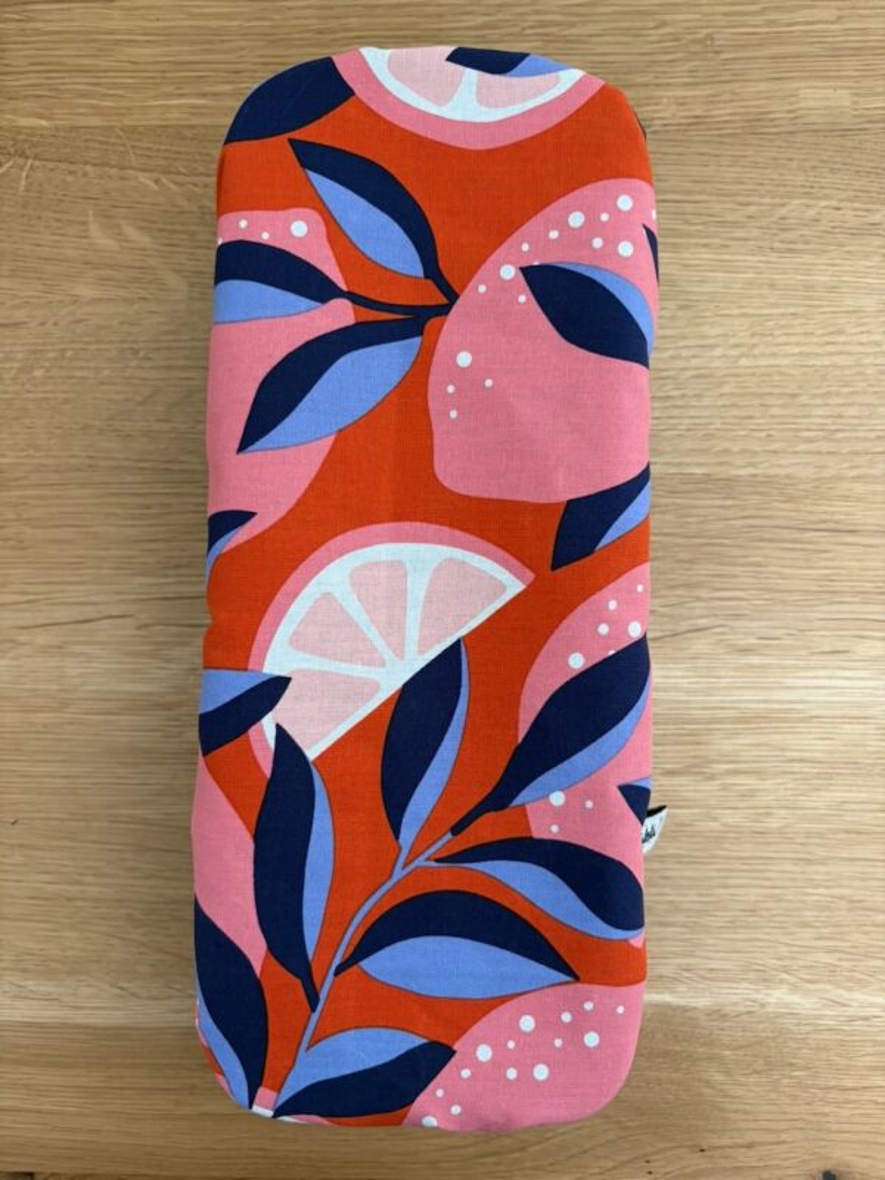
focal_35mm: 26
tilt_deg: -87.3
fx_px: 886
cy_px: 590
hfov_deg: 53.1
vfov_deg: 67.3
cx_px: 442
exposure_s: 1/60
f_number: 1.6
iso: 160
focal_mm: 5.96
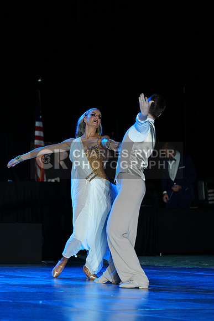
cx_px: 107
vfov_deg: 10.3
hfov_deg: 6.9
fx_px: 1782
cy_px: 160
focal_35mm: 200
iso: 640
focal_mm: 200
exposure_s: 1/250
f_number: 4
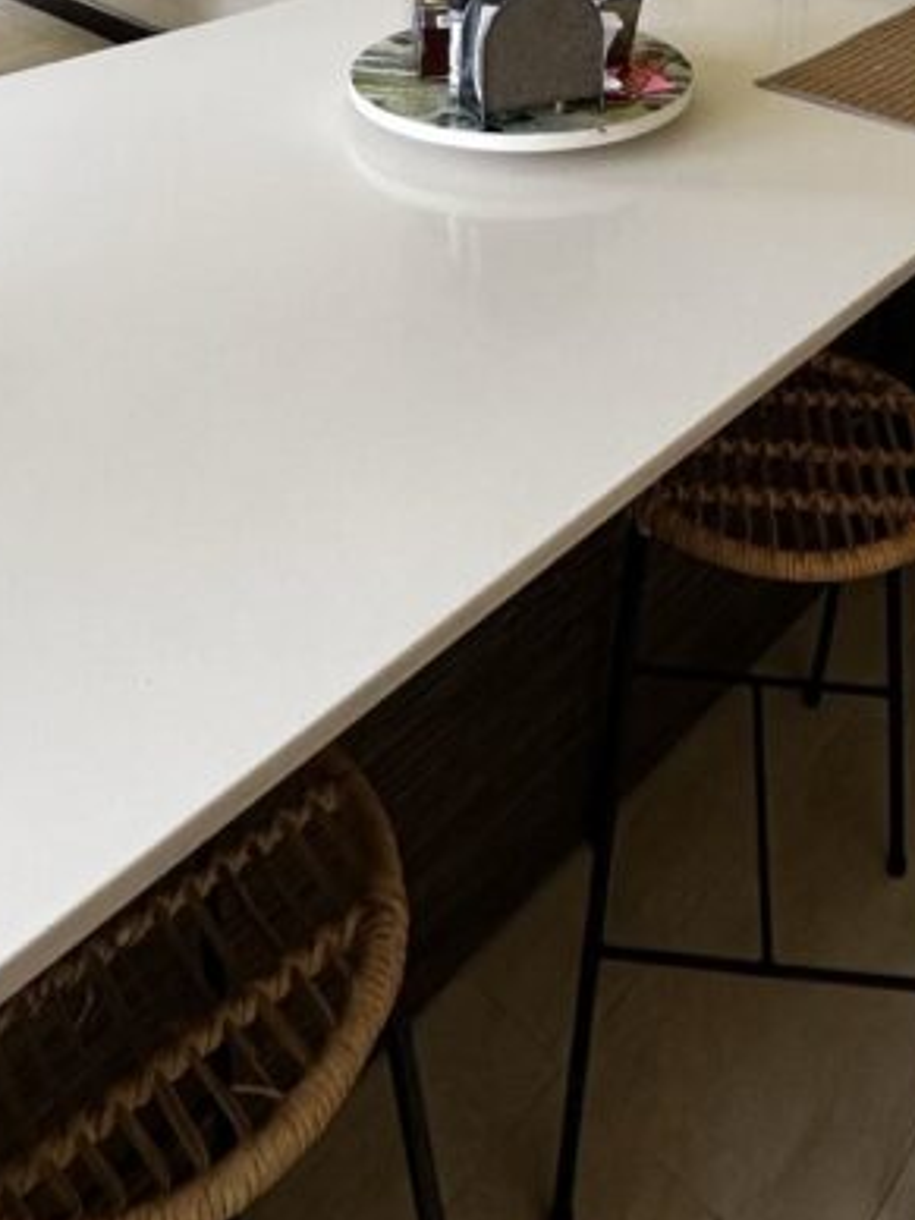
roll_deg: -1.8
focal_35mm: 39
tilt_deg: -5.8
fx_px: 1375
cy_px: -274
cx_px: 572
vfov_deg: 36.1
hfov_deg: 36.6
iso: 160
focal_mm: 2.2
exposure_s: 1/99
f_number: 2.2
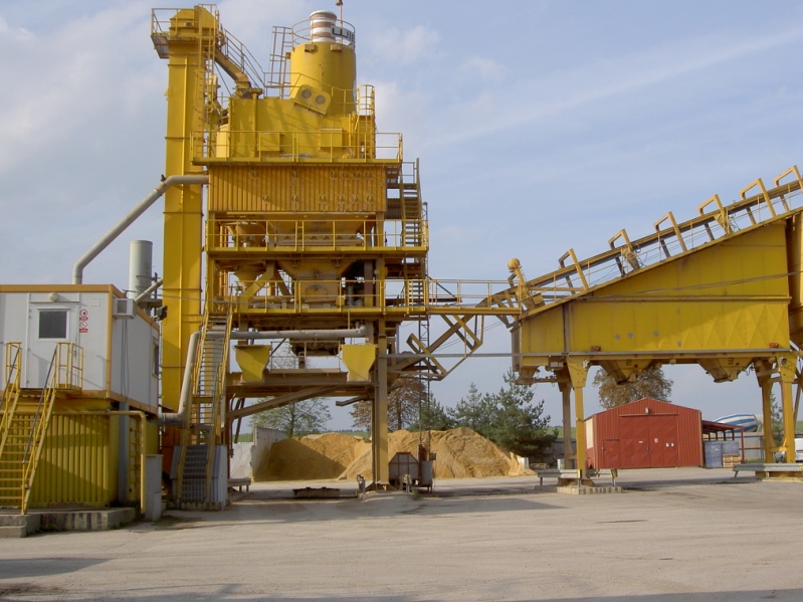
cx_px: 500
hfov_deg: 38.0
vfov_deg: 29.1
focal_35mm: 50
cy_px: 279
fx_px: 1160
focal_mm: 8
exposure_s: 1/400
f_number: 4.7
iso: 100
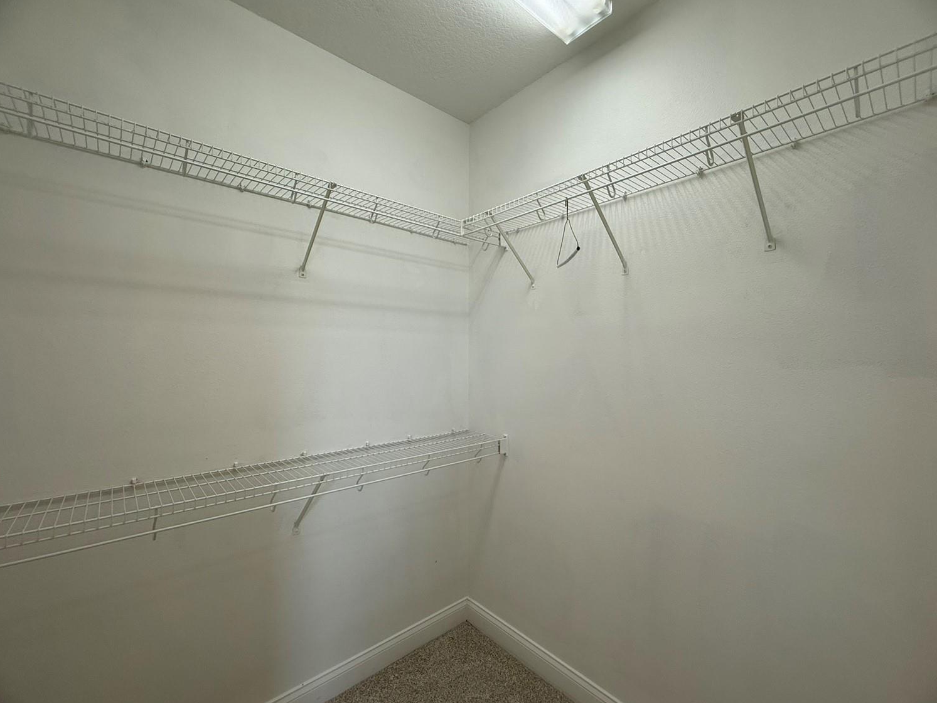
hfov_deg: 98.1
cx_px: 495
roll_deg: -0.1
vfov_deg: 81.7
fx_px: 406
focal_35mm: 15
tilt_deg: +1.9
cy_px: 344
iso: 100
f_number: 2.2
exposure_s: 1/120
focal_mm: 2.22
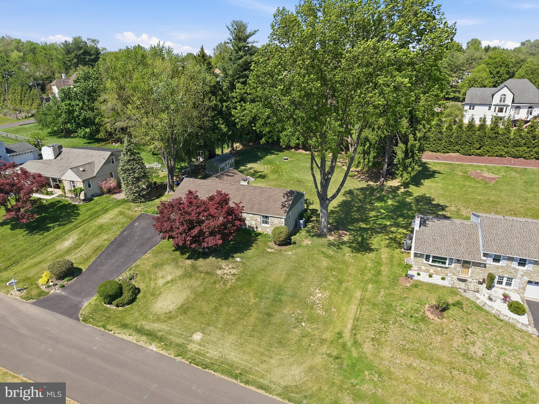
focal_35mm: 24
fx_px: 374
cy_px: 202
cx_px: 270
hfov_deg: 71.6
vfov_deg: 56.8
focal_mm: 8.7
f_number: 1.8
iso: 150
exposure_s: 1/3200
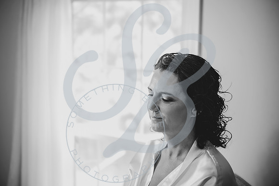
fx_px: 543
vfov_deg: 19.5
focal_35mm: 70
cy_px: 93
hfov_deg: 28.8
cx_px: 140
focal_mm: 70
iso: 2000
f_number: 2.8
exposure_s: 1/125
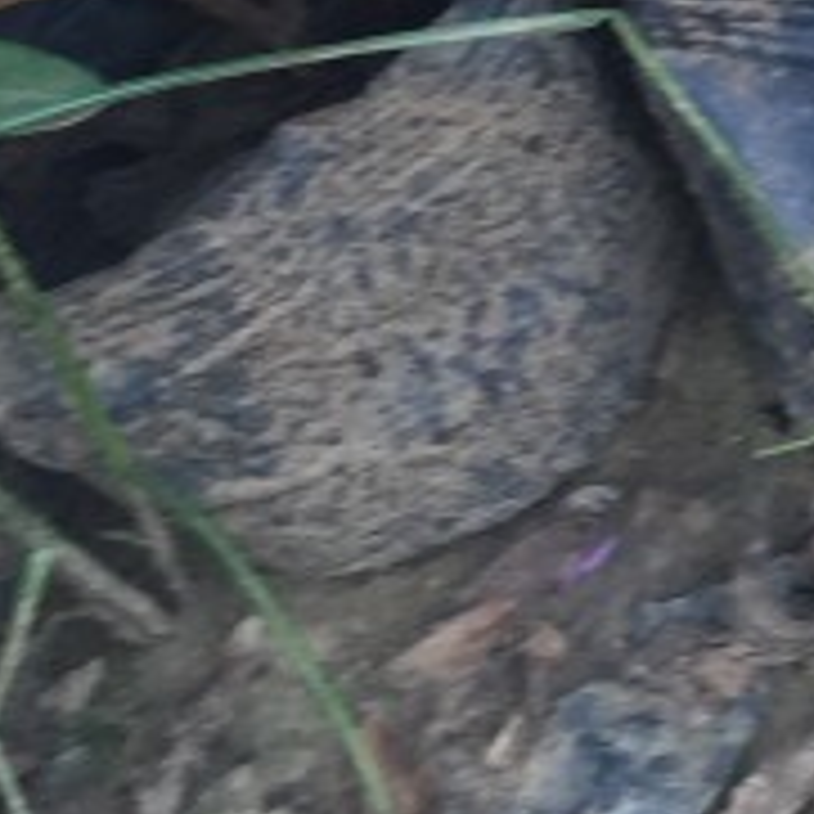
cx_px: 1709
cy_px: -1084
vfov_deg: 10.2
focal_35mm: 151
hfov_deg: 10.5
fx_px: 4017
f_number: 2.2
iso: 32
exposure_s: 1/159
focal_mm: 4.15
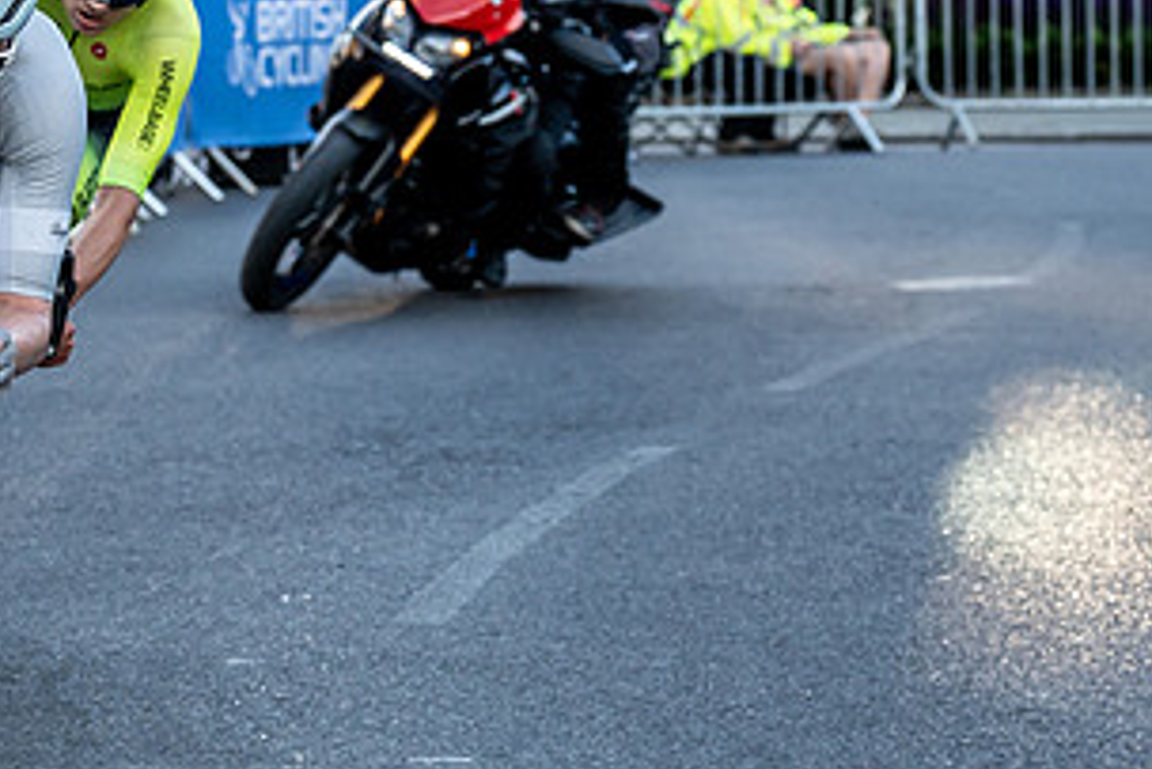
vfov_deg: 5.8
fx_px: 7587
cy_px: 123
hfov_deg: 8.6
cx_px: -133
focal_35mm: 237
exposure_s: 1/500
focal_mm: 75
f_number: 4.5
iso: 400
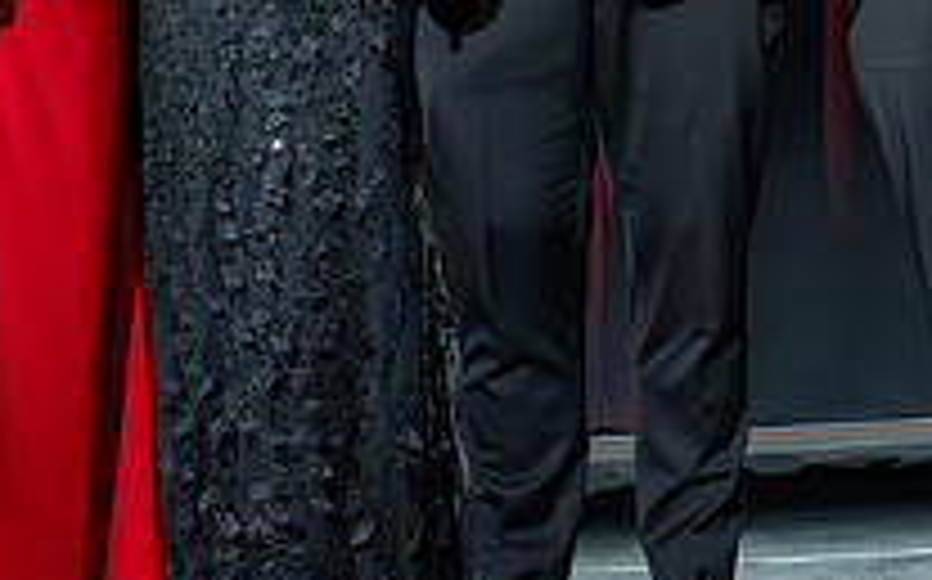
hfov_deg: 20.3
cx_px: 950
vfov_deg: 12.7
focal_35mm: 99
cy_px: -186
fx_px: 2513
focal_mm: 28
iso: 12800
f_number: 5.6
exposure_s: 1/400
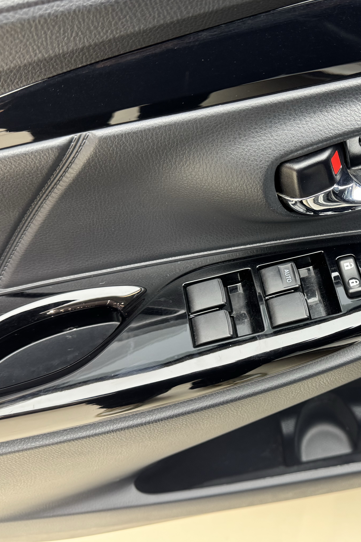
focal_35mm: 35
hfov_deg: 37.0
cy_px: 258
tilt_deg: -53.0
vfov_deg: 54.4
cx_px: 266
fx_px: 526
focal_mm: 6.76
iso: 200
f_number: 1.78
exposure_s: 1/50
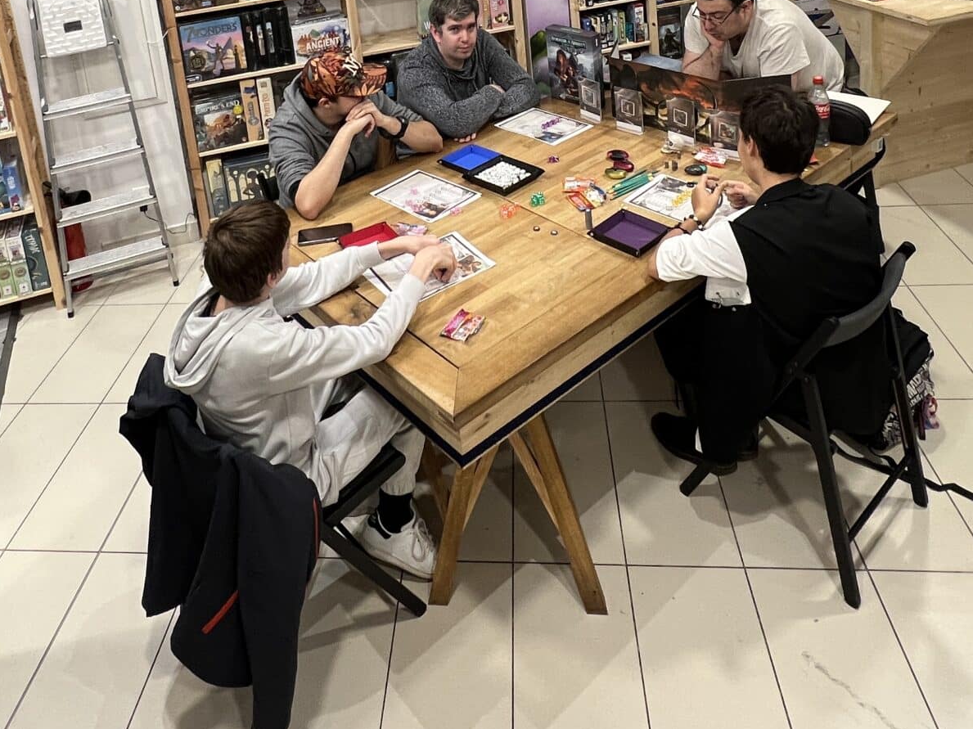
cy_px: -38
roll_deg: +6.8
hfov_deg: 63.0
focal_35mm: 28
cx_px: 403
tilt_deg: -12.5
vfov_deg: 41.5
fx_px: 787
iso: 125
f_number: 1.8
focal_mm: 1.57
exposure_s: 1/50
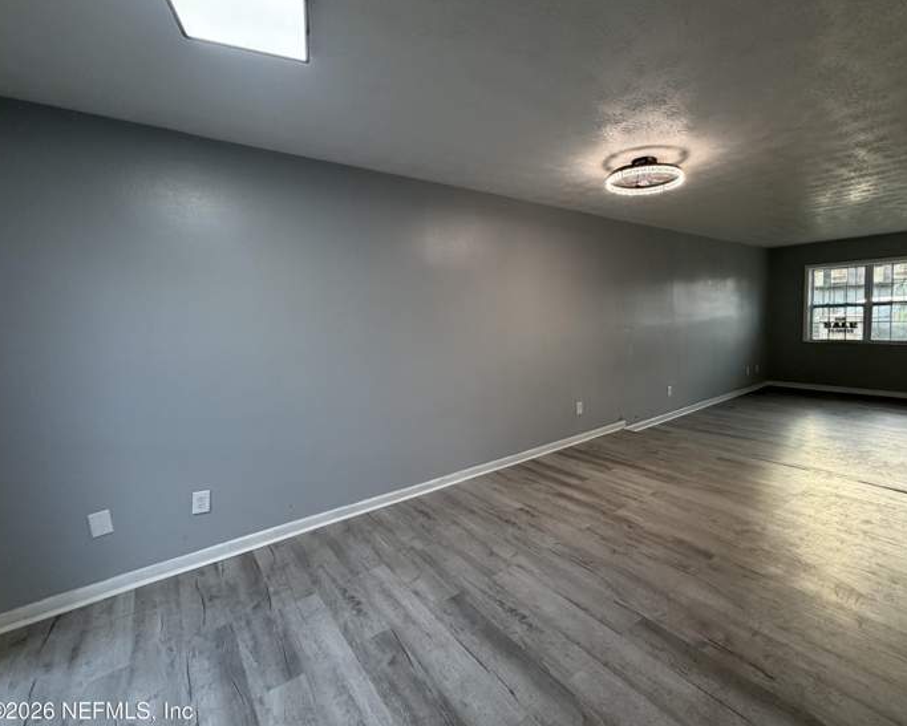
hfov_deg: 92.5
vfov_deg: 80.4
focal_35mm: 16
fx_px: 430
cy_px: 349
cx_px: 518
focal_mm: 2.22
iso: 160
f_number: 2.2
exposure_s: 1/120
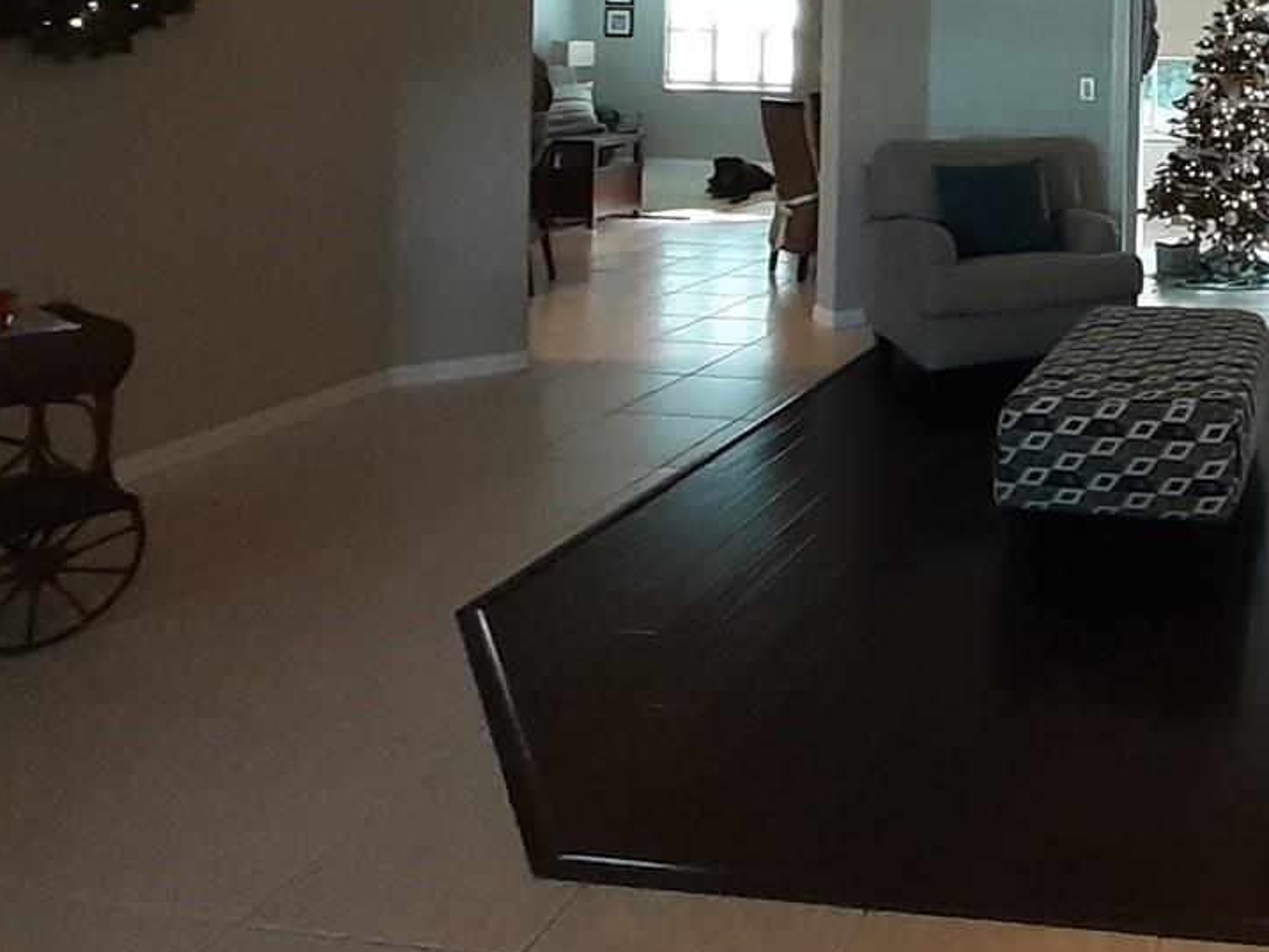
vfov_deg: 43.7
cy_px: 81
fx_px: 1063
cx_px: 1257
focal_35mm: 29
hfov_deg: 50.4
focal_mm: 1.13
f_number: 2.2
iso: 250
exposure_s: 1/25
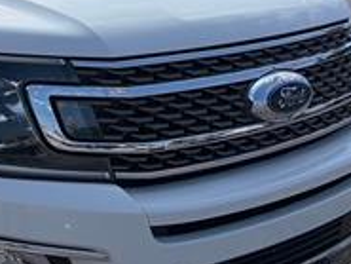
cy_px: 2
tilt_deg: -8.0
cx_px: -104
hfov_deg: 20.0
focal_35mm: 90
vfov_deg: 16.1
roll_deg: -0.9
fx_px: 913
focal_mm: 5.96
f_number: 1.6
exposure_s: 1/7813
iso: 64
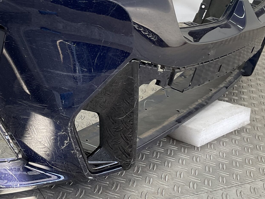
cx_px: 23
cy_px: 41
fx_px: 459
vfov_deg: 24.1
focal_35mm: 60
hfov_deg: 30.6
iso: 16
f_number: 1.8
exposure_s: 1/100
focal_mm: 3
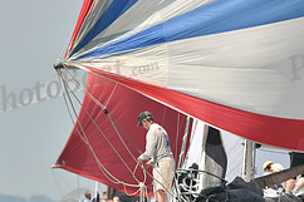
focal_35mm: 959
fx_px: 8092
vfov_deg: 1.4
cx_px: 225
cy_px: 131
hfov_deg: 2.2
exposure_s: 1/1250
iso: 320
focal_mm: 400
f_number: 7.1
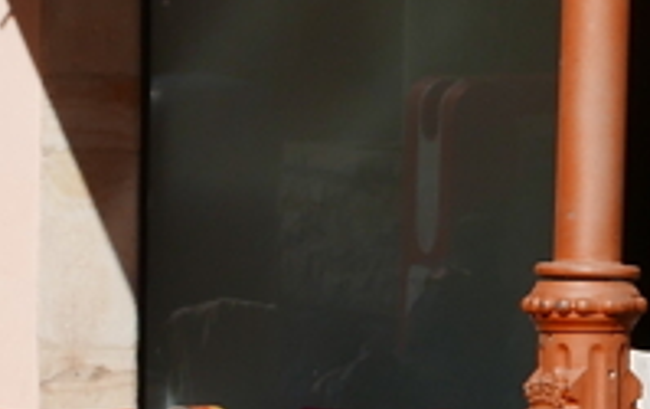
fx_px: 8905
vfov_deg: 2.6
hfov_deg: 4.1
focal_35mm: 502
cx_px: 1236
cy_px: 314
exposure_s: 1/1000
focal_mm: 34
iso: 200
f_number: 5.6
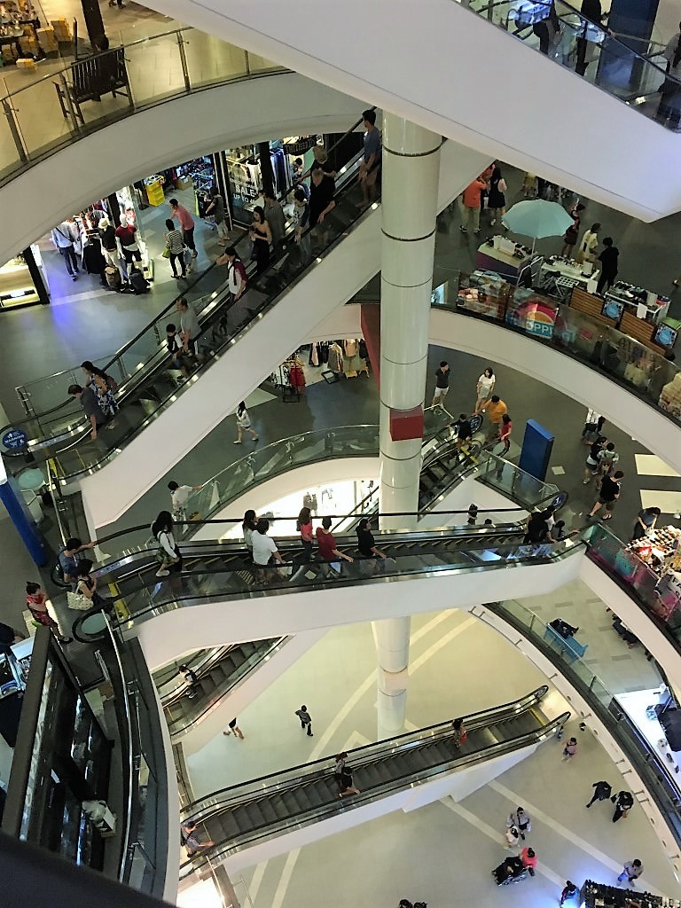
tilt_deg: -44.6
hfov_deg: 48.2
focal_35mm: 29
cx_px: 340
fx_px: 761
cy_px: 454
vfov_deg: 61.7
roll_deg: +2.9
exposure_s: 1/33
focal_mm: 4.15
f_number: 2.2
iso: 250
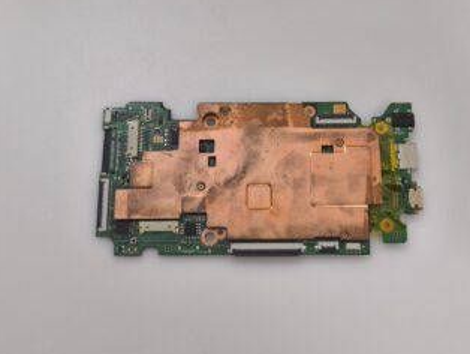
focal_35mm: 39
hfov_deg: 47.8
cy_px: 178
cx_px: 256
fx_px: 530
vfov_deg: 36.9
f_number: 1.6
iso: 400
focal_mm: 6.57
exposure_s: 1/50
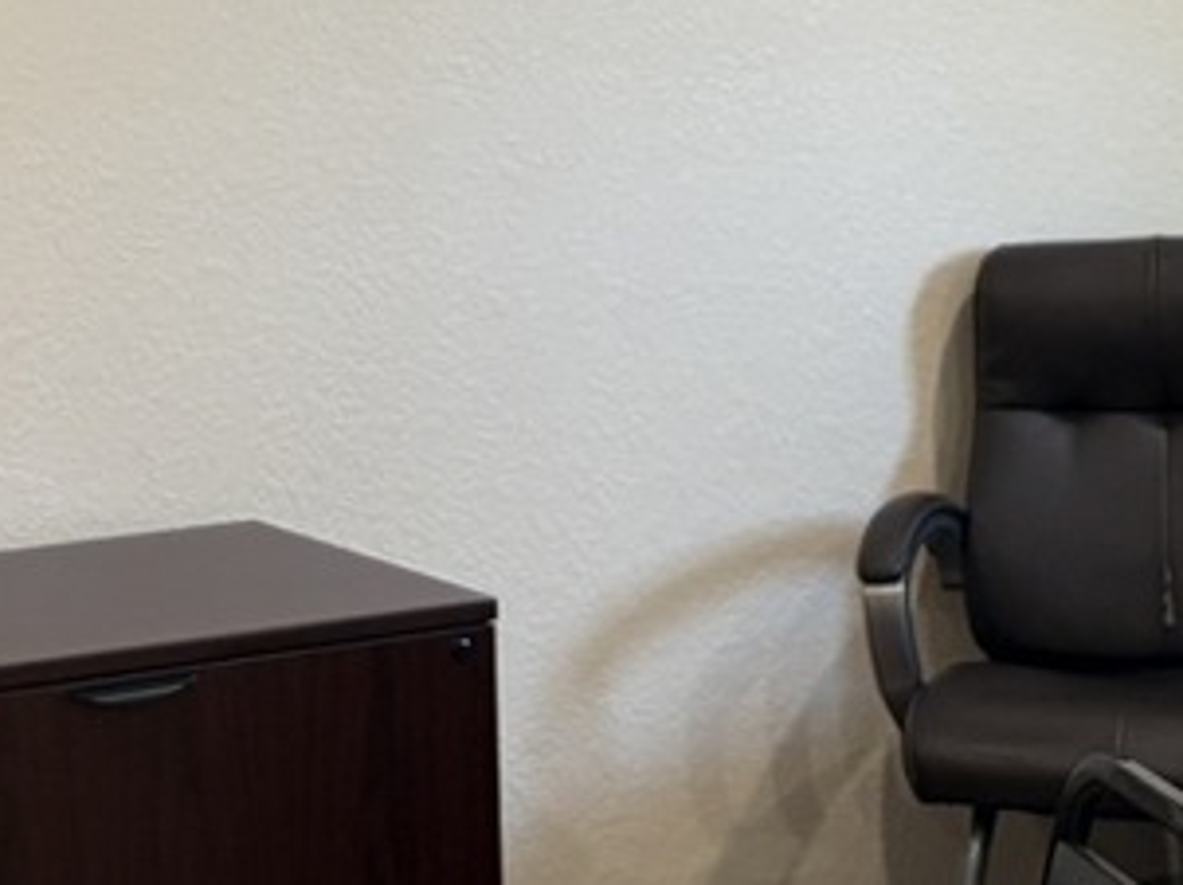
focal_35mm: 124
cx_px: 196
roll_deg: +1.5
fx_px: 4234
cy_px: -349
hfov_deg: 15.8
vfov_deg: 11.5
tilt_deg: +0.2
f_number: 1.6
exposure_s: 1/60
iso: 125
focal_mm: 5.96
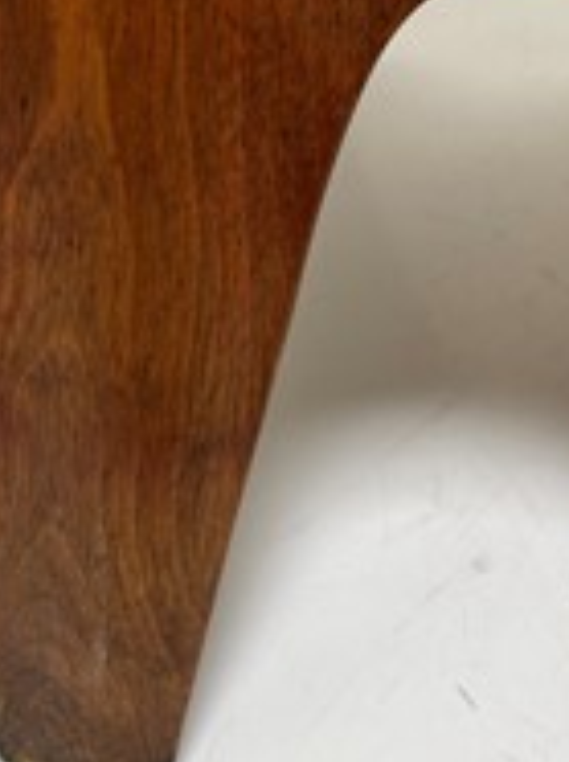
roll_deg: +2.4
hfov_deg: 25.2
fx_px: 1230
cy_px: 115
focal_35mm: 56
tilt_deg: -29.3
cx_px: 516
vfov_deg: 33.1
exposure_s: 1/100
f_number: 1.8
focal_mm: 4.25
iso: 50
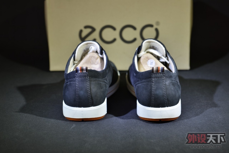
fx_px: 394
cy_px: 76
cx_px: 114
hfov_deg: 32.4
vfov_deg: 21.9
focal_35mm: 62
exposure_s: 1/15
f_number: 5.6
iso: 100
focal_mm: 62
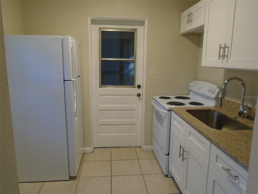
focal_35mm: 26
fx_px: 194
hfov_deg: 67.3
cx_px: 129
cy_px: 97
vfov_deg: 53.1
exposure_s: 1/60
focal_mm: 4.6
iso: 400
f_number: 3.2
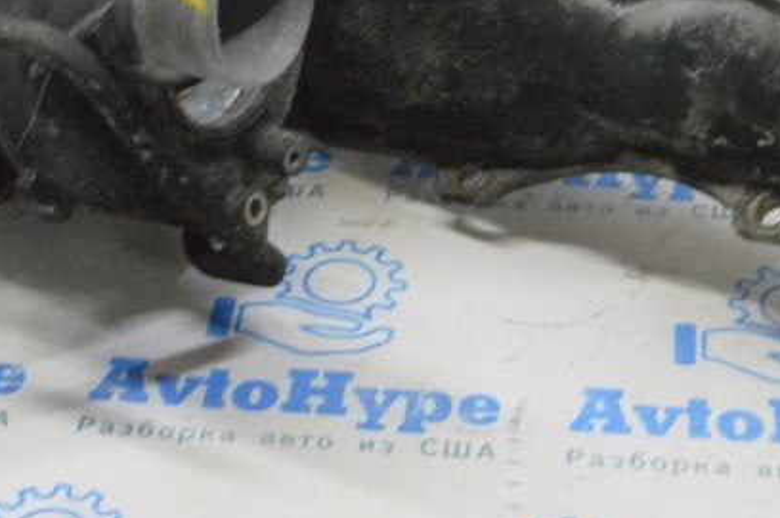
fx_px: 2445
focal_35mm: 113
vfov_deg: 11.9
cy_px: -58
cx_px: 390
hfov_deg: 18.1
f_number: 20
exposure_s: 1/20
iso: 6400
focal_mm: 30
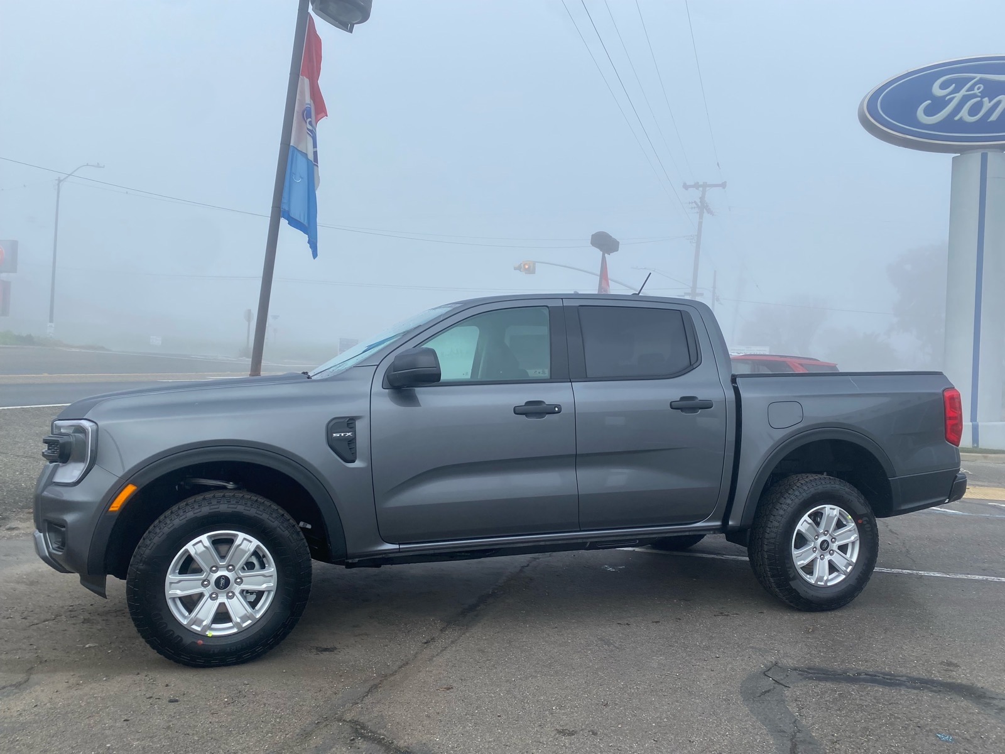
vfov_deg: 53.1
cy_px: 377
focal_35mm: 26
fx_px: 755
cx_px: 502
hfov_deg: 67.3
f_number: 1.8
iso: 32
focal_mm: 4.25
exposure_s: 1/1170
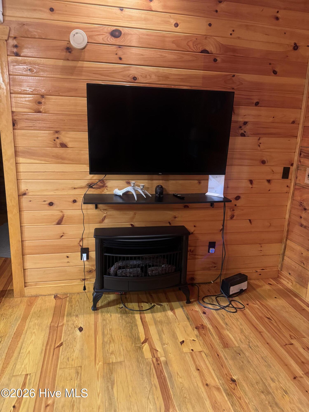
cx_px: 154
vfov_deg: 71.6
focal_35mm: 24
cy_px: 206
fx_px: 286
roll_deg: -1.0
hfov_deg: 56.8
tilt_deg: -14.2
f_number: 1.78
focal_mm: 6.76
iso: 640
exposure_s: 1/40
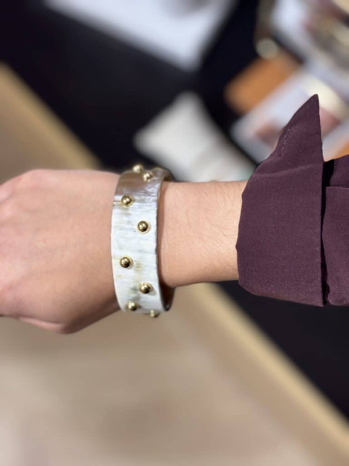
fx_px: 699
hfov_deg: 28.0
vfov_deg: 36.8
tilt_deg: -71.1
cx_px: 174
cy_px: 233
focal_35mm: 52
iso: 64
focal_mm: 5.96
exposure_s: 1/100
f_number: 1.6
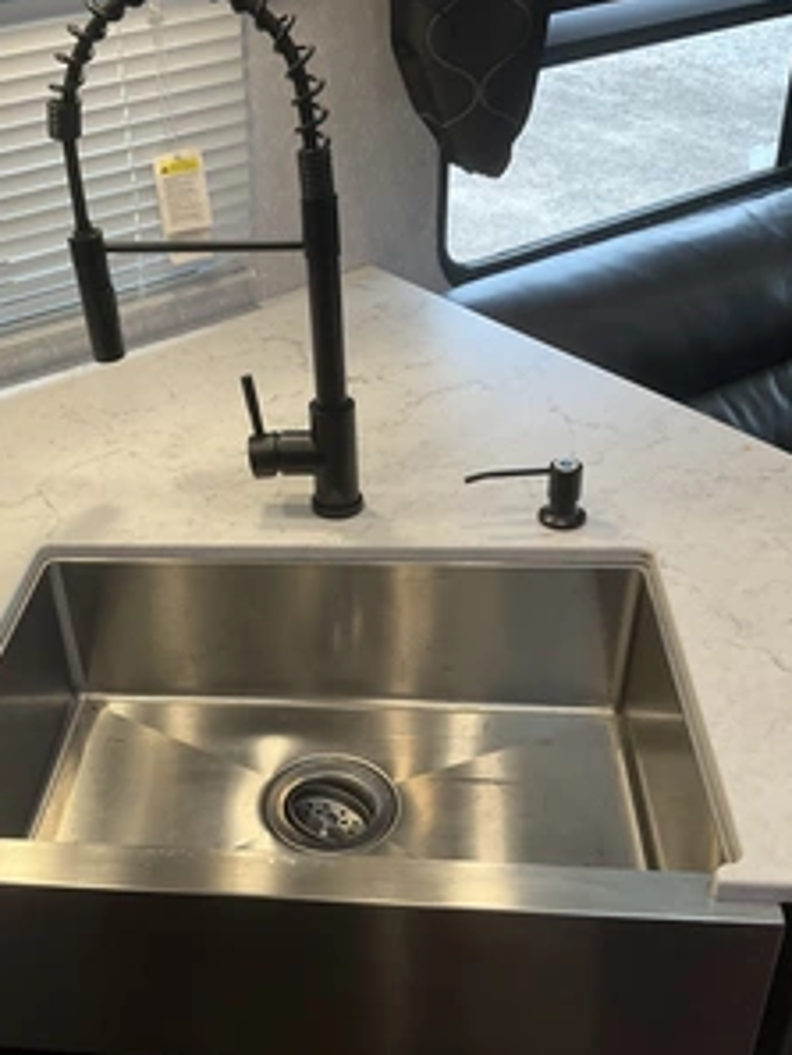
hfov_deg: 36.4
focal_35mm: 39
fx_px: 1189
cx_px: 249
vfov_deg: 47.8
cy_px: 529
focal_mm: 3
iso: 64
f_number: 1.8
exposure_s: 1/61
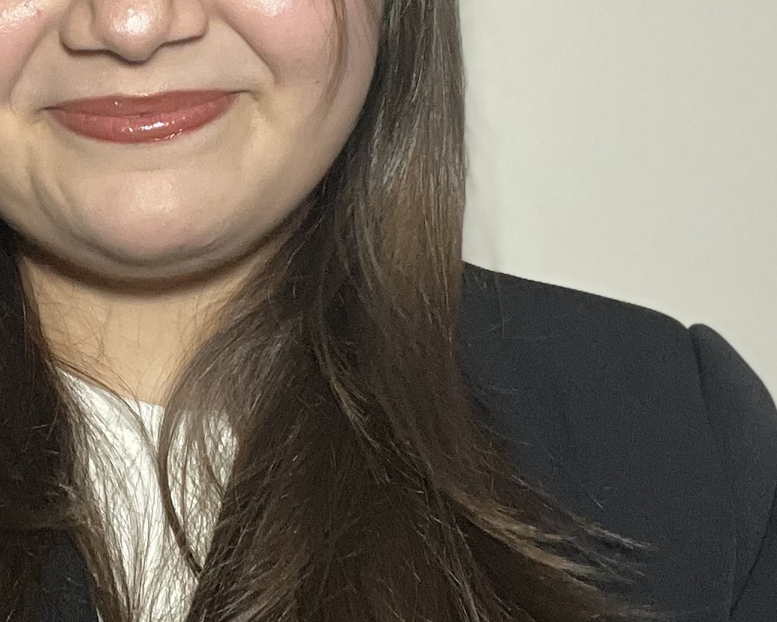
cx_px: 51
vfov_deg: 17.6
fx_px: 2000
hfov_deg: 21.4
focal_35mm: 87
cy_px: 192
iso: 125
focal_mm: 2.71
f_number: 2.2
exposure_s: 1/50
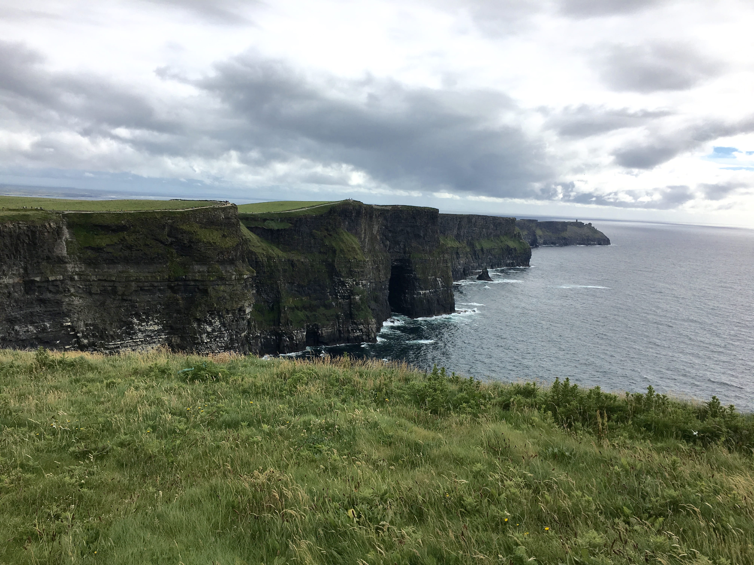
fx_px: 632
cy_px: 282
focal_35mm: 29
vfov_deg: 48.2
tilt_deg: -7.7
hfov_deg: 61.7
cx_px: 377
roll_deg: -3.3
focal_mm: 4.15
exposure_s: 1/2024
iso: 25
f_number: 2.2
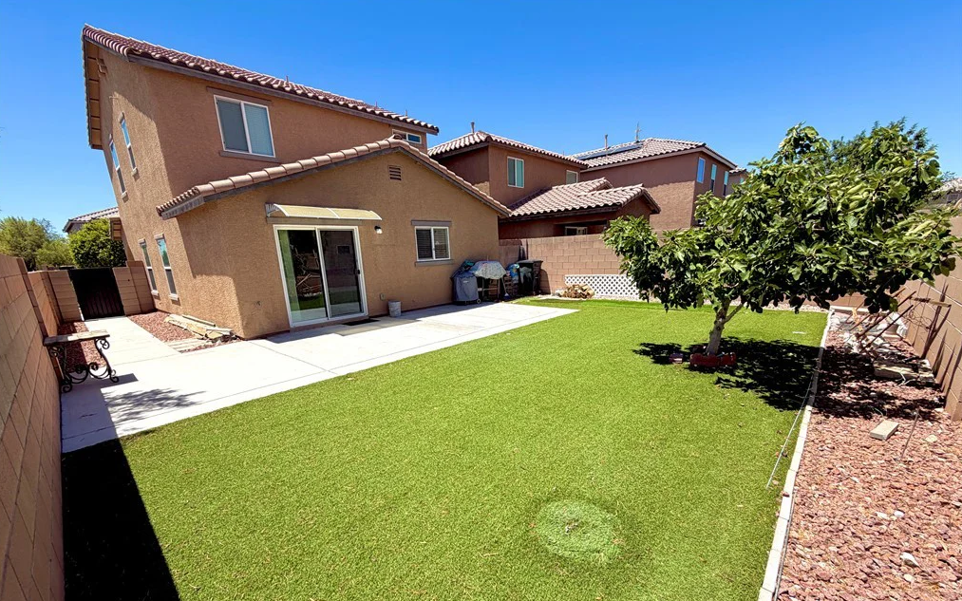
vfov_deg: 74.1
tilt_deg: -15.1
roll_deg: +3.4
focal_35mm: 15
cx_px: 480
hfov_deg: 101.5
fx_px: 393
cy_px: 354
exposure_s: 1/770
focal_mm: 2.22
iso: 25
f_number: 2.2
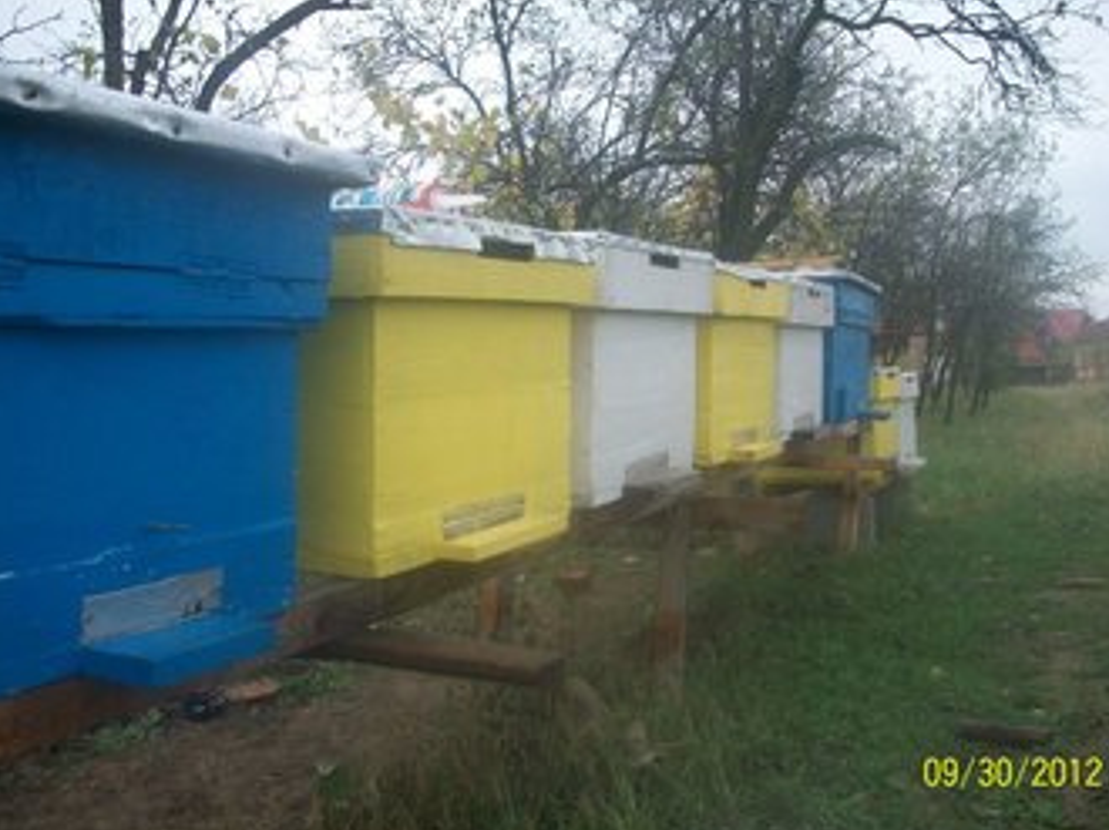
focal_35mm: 34
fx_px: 1088
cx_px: 575
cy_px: 428
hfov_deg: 54.0
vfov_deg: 41.7
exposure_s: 1/125
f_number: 2.9
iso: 80
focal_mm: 5.7
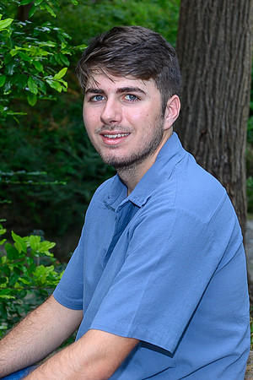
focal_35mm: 131
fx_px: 1382
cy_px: 230
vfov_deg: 15.6
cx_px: 112
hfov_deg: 10.5
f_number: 5
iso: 200
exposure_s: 1/60
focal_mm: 48
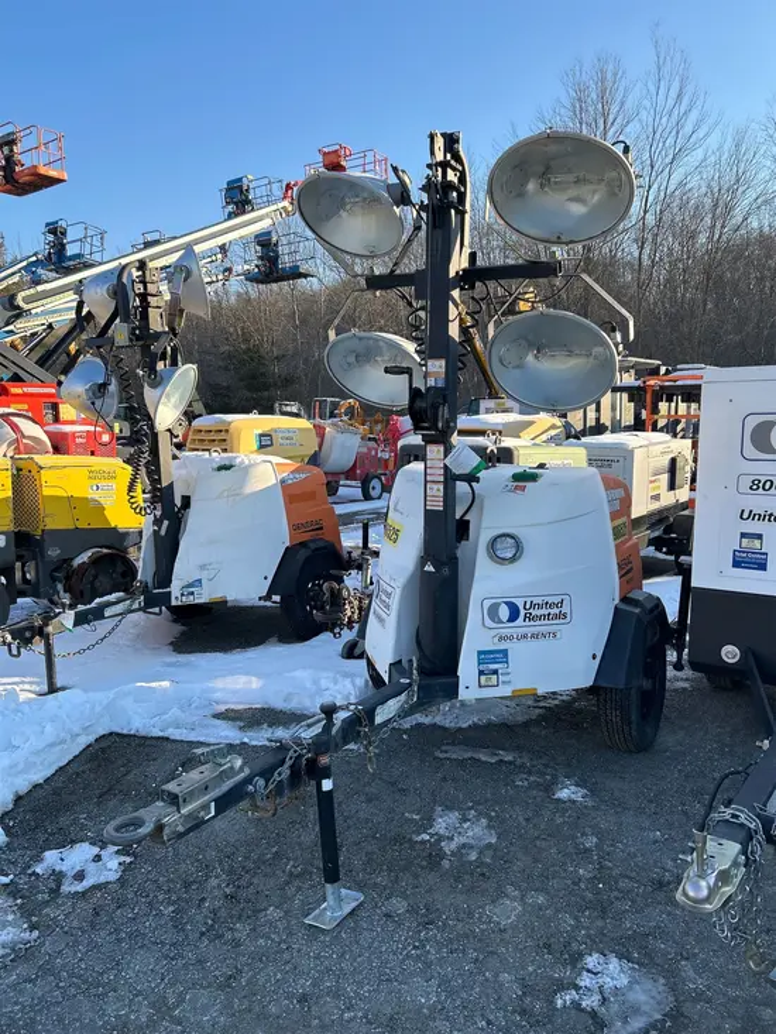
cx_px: 388
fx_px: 777
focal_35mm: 26
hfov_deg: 53.1
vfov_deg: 67.3
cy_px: 517
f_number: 1.5
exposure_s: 1/1412
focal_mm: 5.7
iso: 50
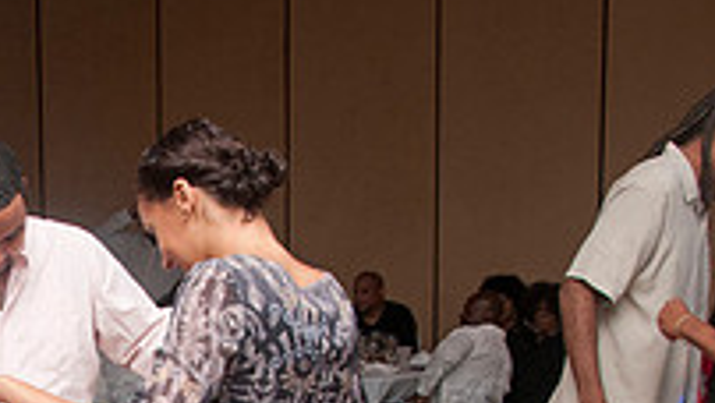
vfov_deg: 14.2
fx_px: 1537
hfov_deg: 25.0
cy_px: 567
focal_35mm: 81
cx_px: 4
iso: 400
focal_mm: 18
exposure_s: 1/125
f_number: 5.6
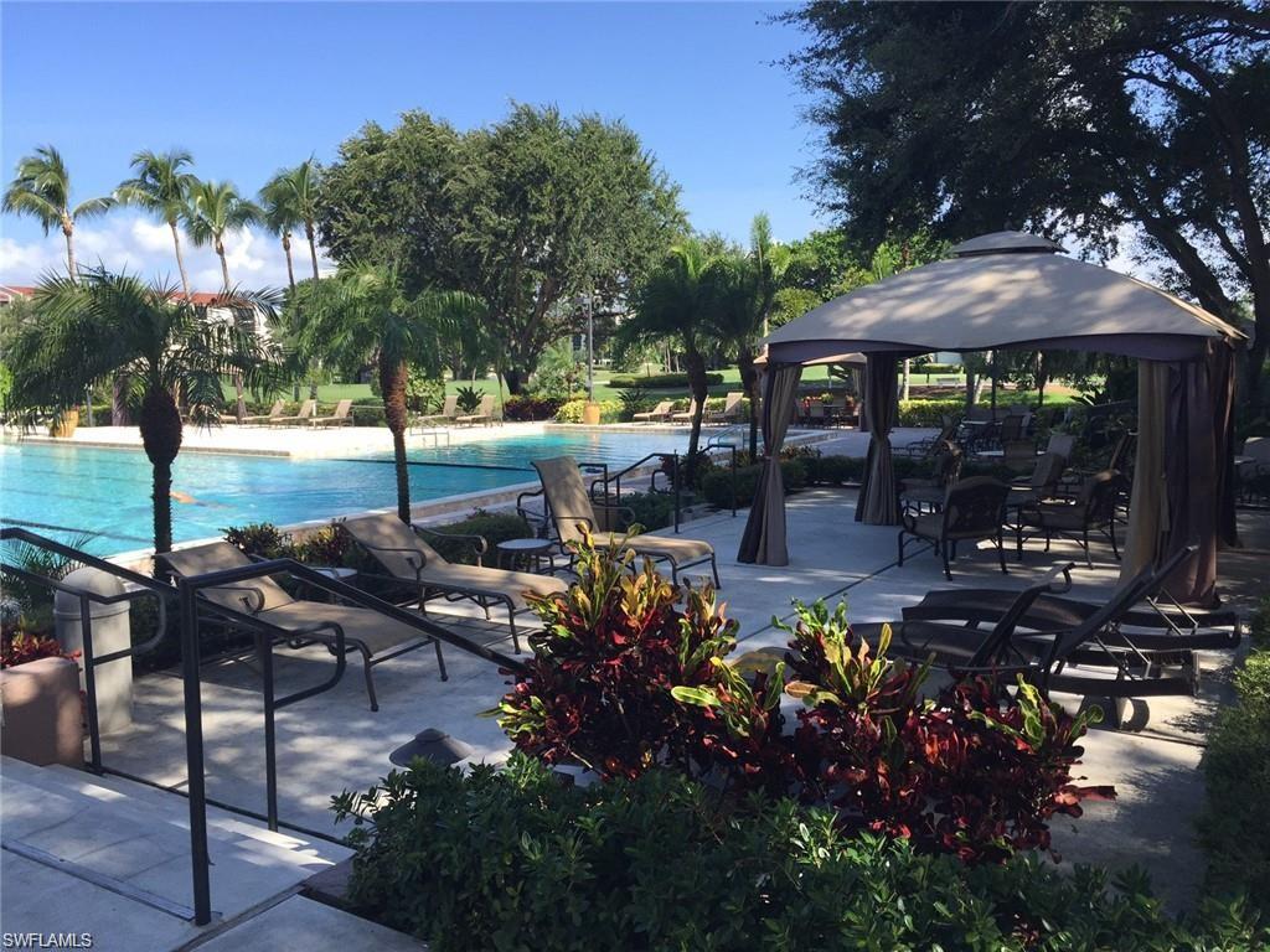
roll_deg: +0.3
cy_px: 476
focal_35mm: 29
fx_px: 1064
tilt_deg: -5.2
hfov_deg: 61.7
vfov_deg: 48.2
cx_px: 635
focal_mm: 4.15
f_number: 2.2
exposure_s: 1/989
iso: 32
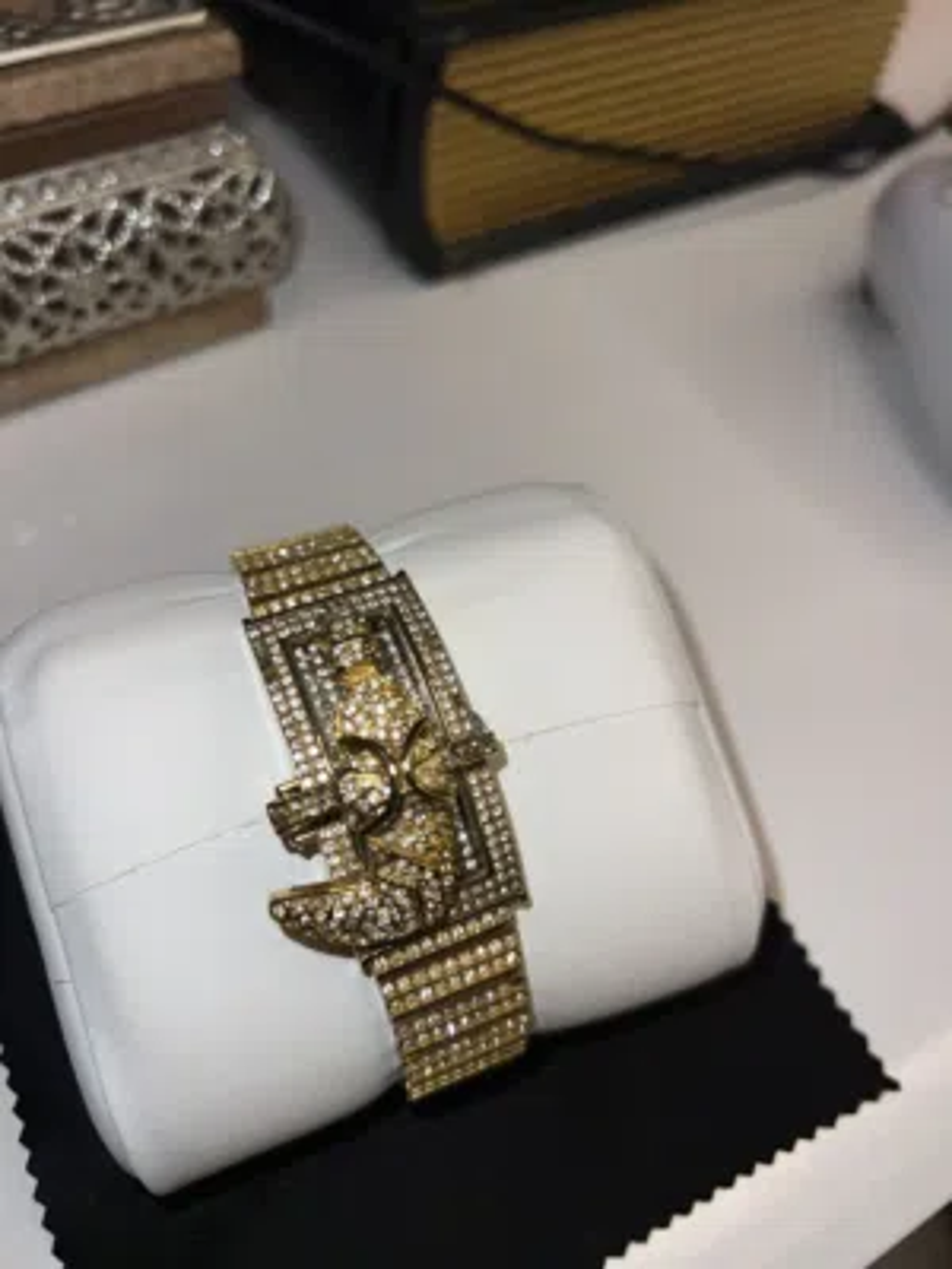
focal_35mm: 26
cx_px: 476
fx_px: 953
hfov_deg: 53.1
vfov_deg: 67.3
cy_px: 634
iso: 32
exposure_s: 1/80
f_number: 1.5
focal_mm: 5.7
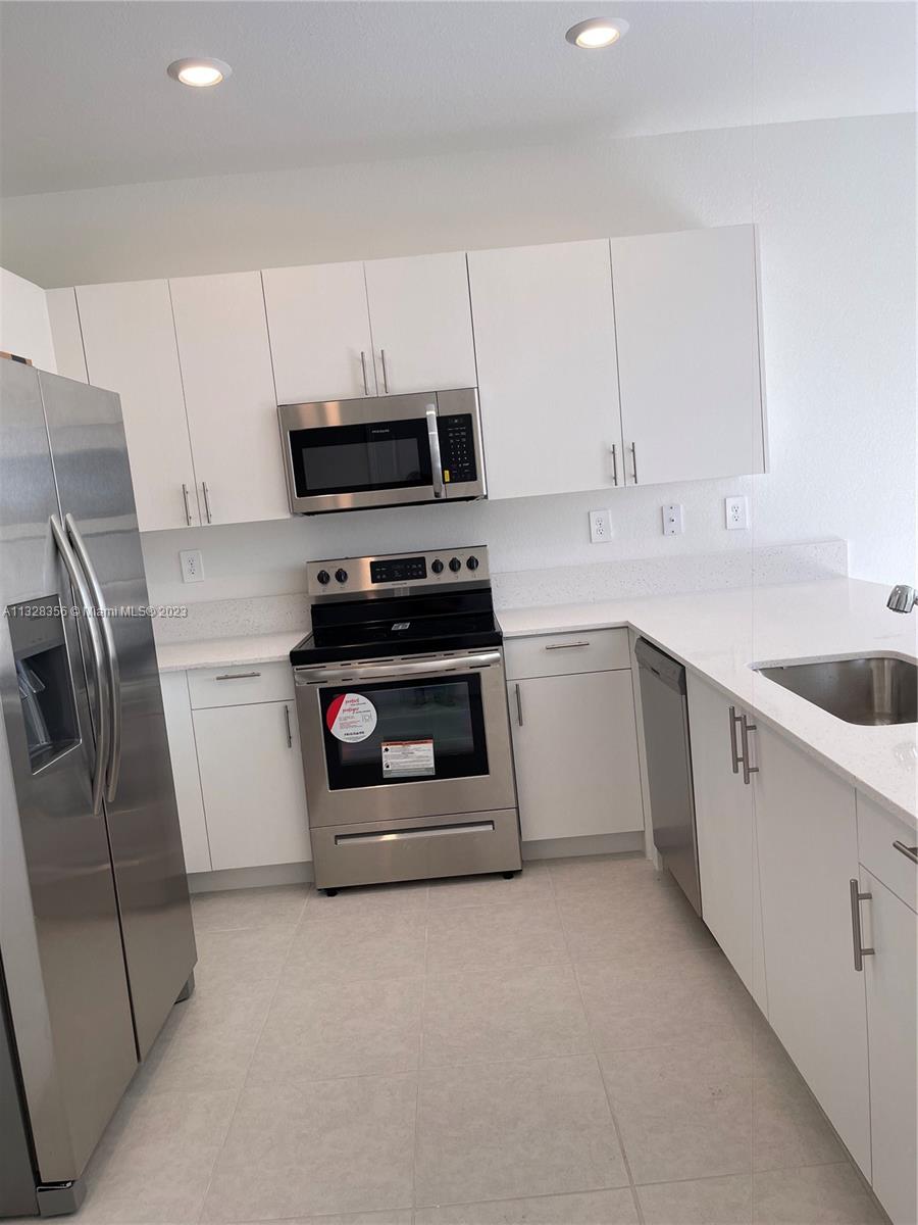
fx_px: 919
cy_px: 612
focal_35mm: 26
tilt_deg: -7.0
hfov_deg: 53.1
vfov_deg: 67.3
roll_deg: +5.2
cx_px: 459
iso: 32
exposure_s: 1/234
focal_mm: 5.1
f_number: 1.6
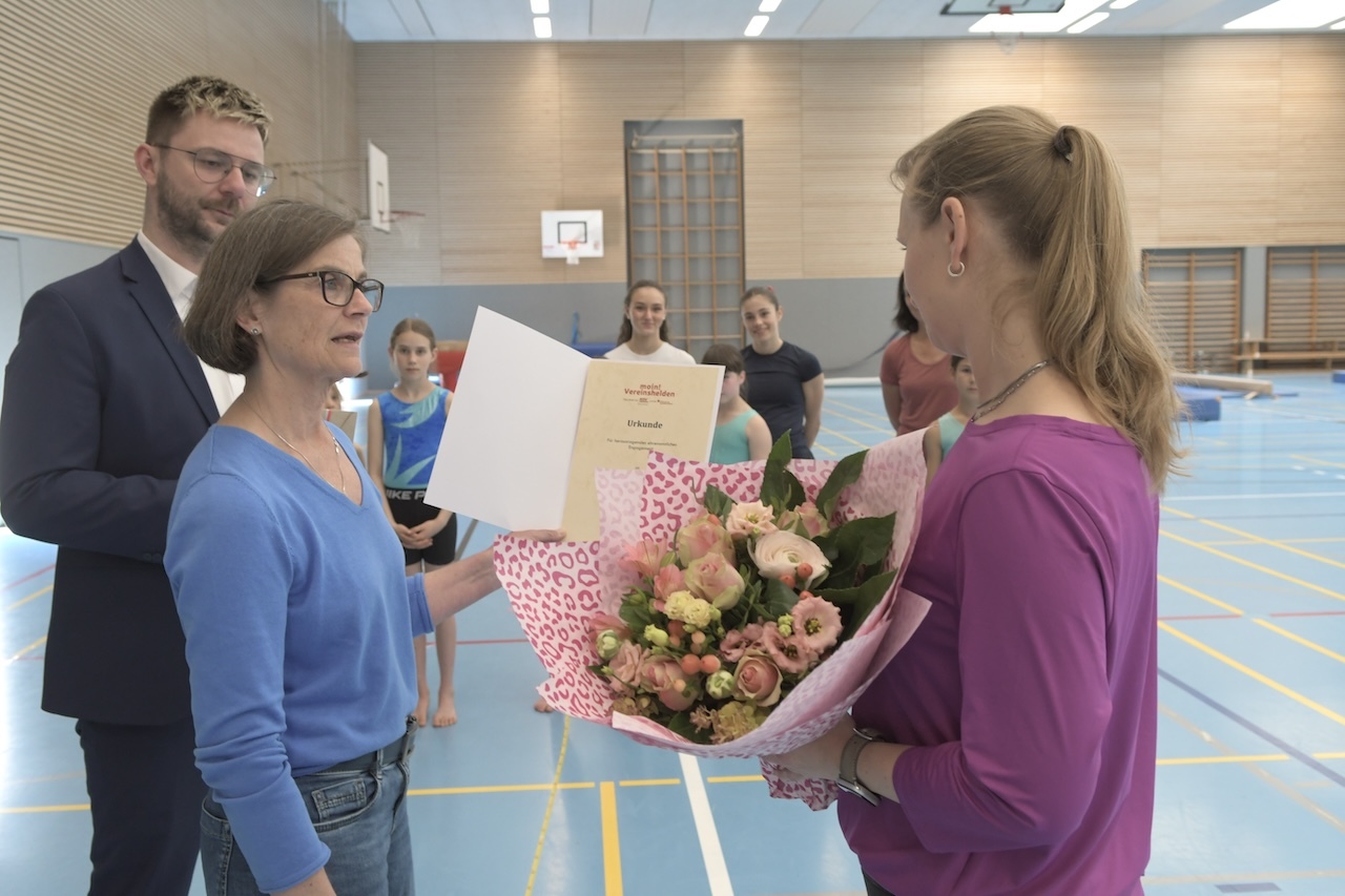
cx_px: 672
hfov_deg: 53.1
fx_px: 1345
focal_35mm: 36
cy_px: 448
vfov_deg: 36.9
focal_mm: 24
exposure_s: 1/100
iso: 1000
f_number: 5
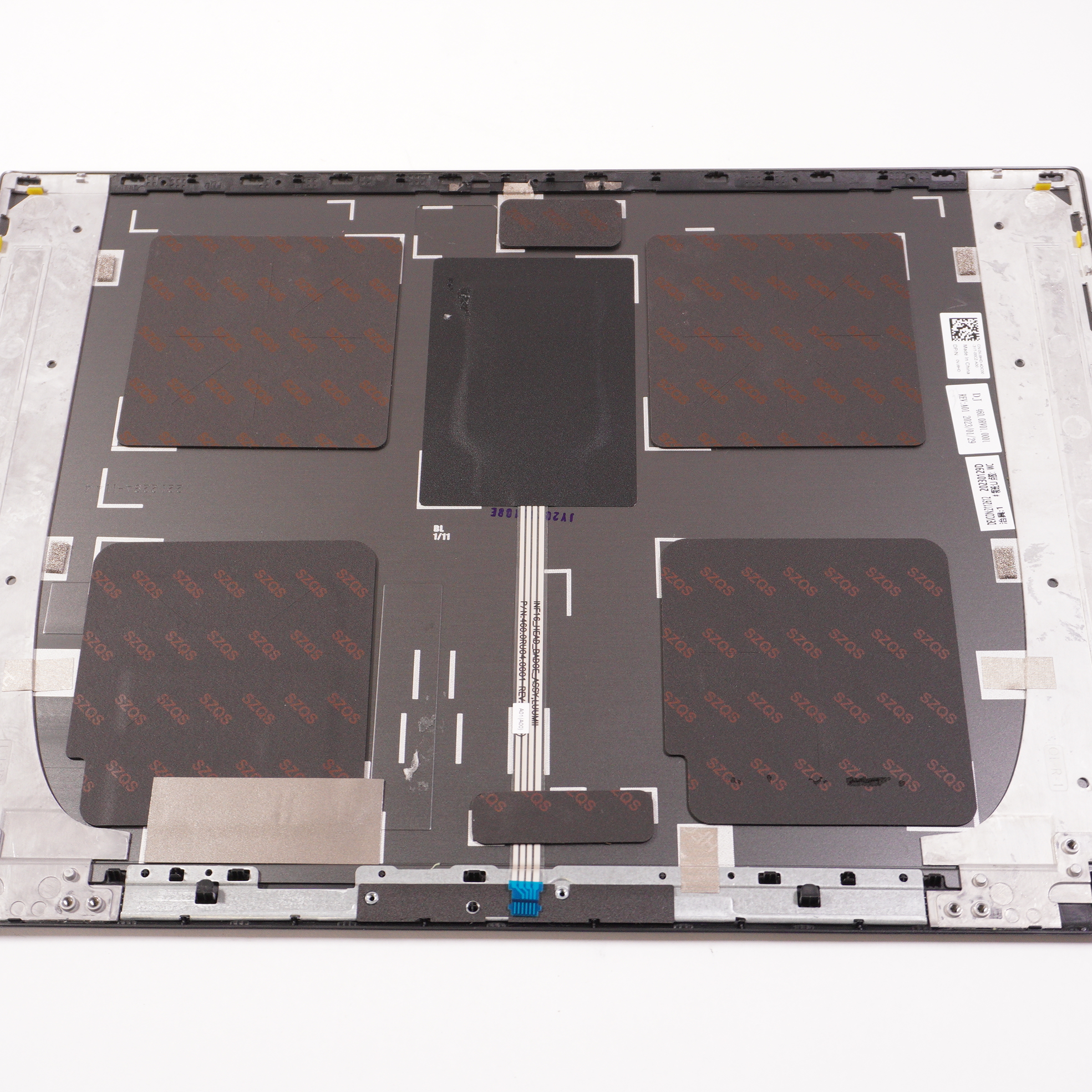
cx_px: 542
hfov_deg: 34.9
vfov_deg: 34.9
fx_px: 1736
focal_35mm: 49
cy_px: 543
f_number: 5.6
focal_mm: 25
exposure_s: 1/160
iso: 800
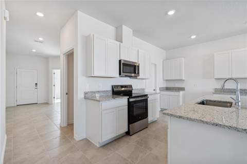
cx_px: 124
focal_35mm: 15
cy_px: 82
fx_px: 103
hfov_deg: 100.4
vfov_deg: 77.2
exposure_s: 1/25
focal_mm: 10
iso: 100
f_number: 7.1
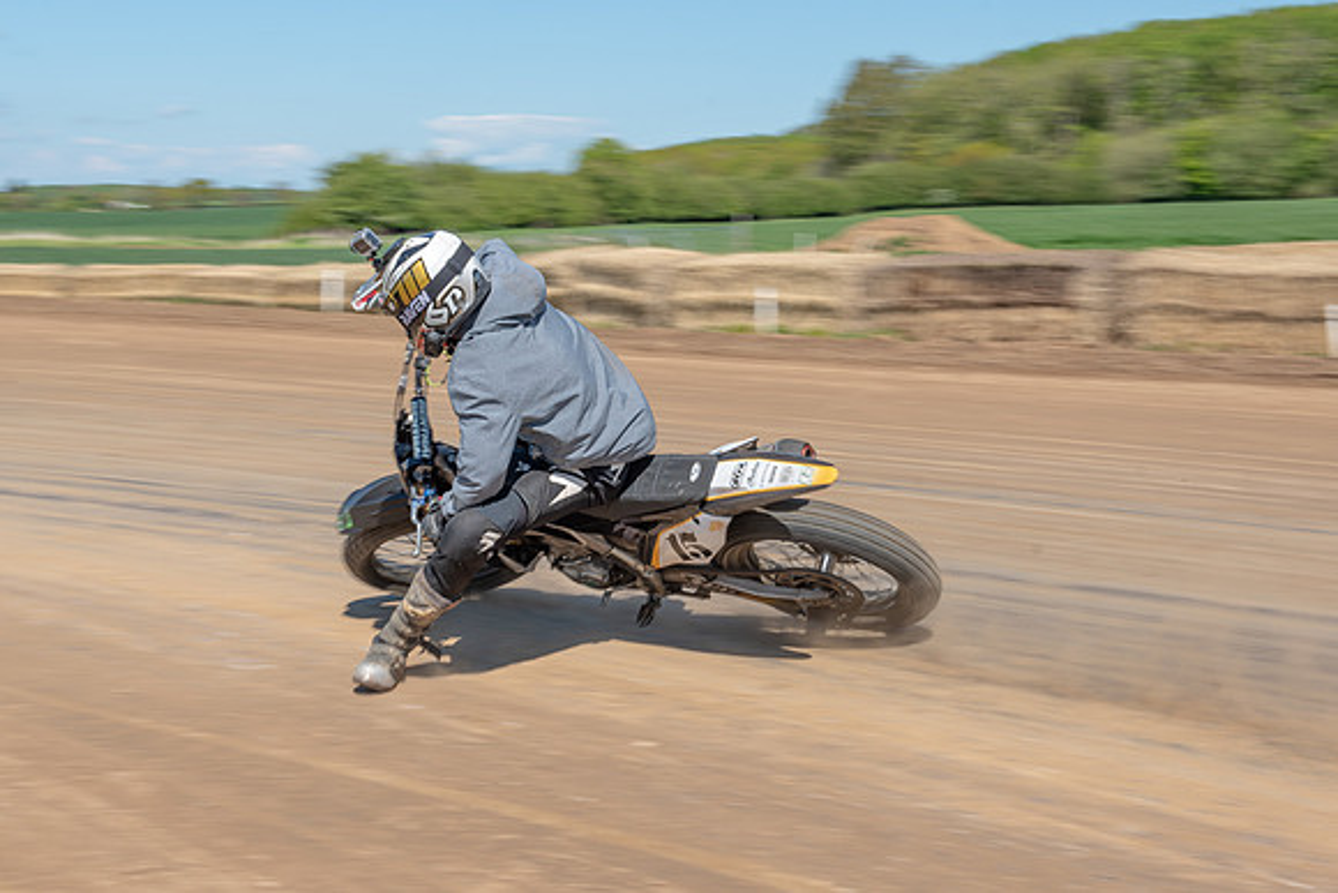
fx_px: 2220
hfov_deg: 33.5
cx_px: 568
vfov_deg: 22.7
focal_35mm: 60
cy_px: 499
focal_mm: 50
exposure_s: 1/160
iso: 100
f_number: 8
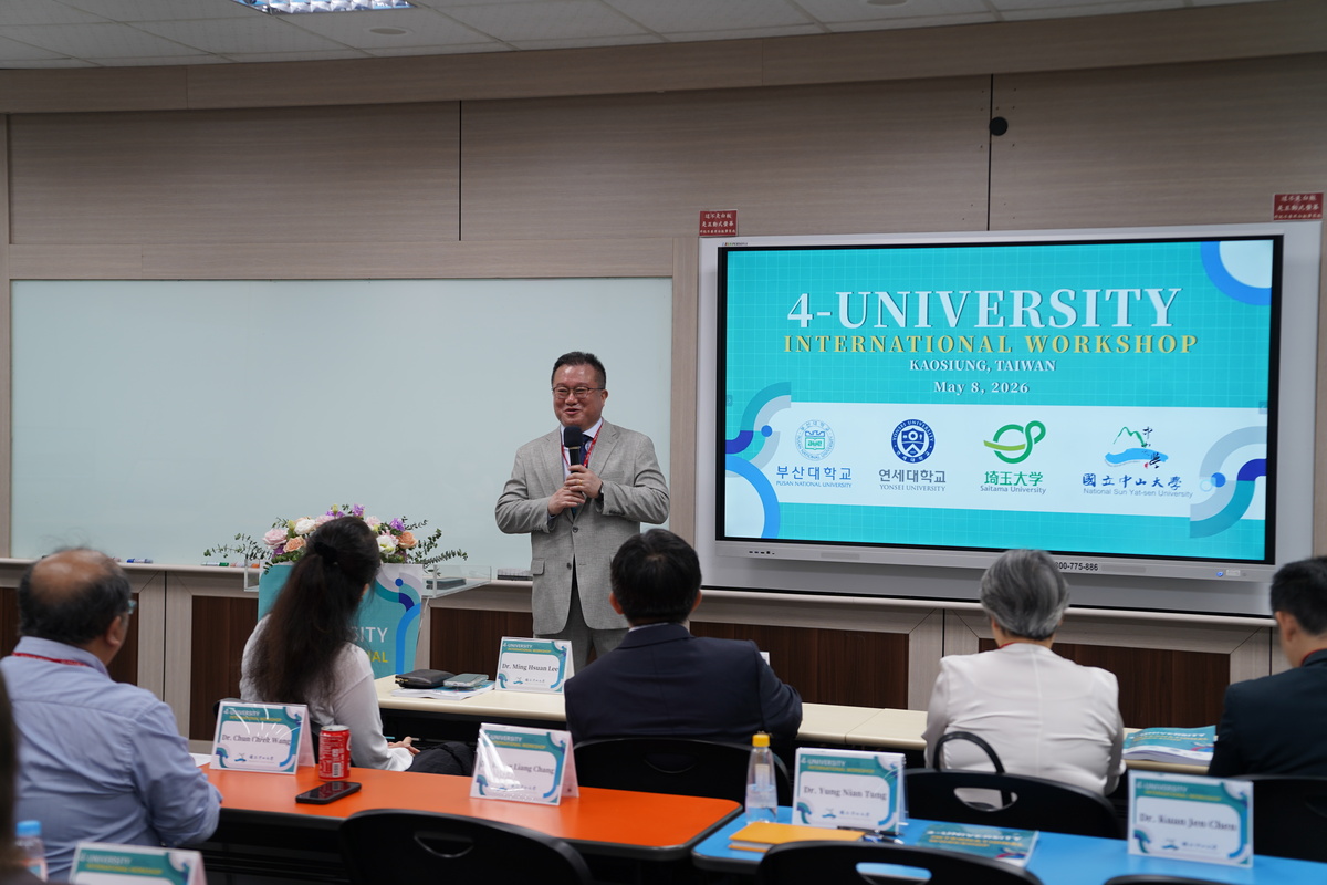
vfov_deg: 27.5
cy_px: 442
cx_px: 664
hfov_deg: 40.3
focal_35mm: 49
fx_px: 1806
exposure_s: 1/50
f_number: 2.8
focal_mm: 49
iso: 100
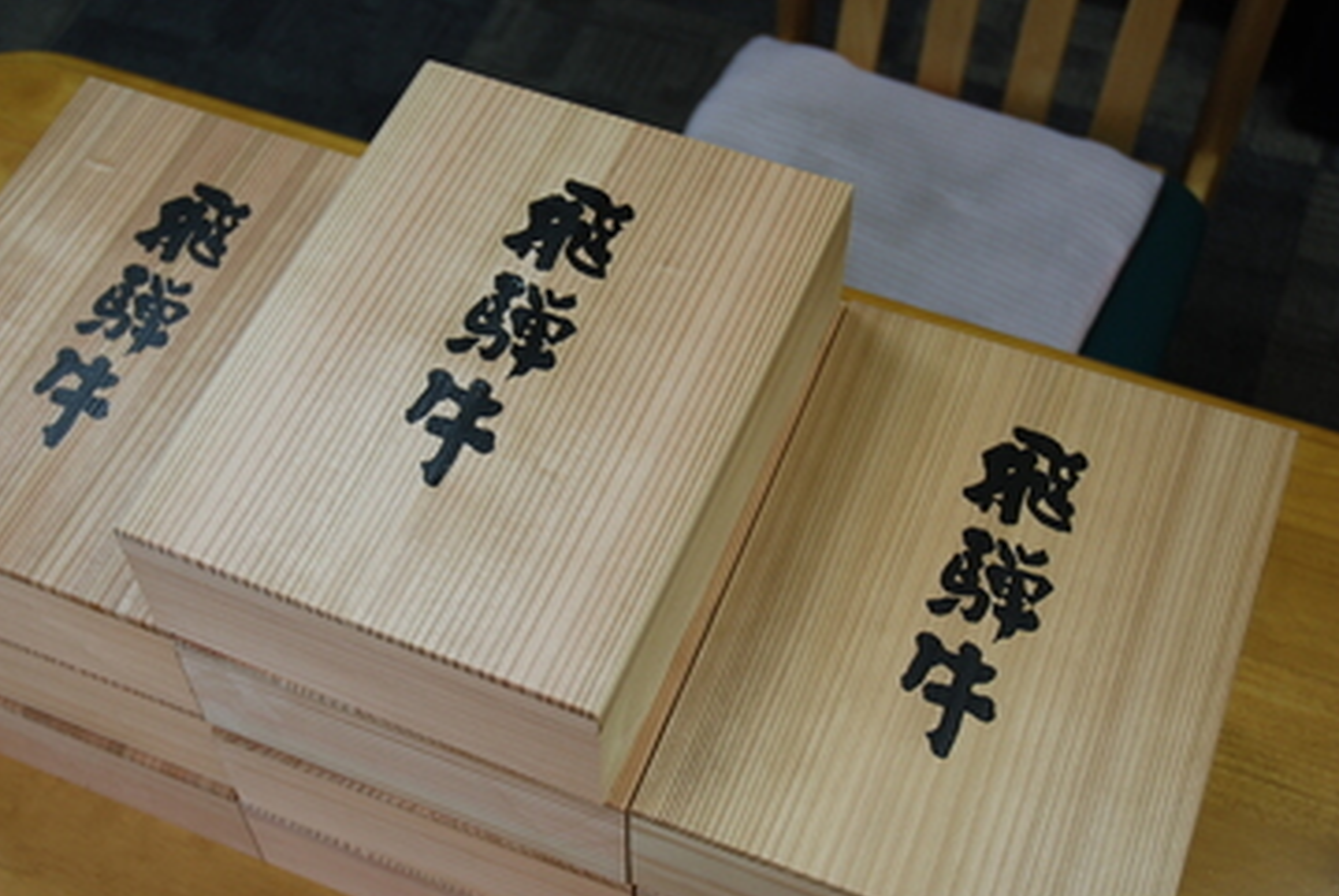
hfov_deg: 38.9
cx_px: 528
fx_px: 1885
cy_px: 522
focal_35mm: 51
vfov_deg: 26.7
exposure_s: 1/40
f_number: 3.8
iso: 200
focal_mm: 27
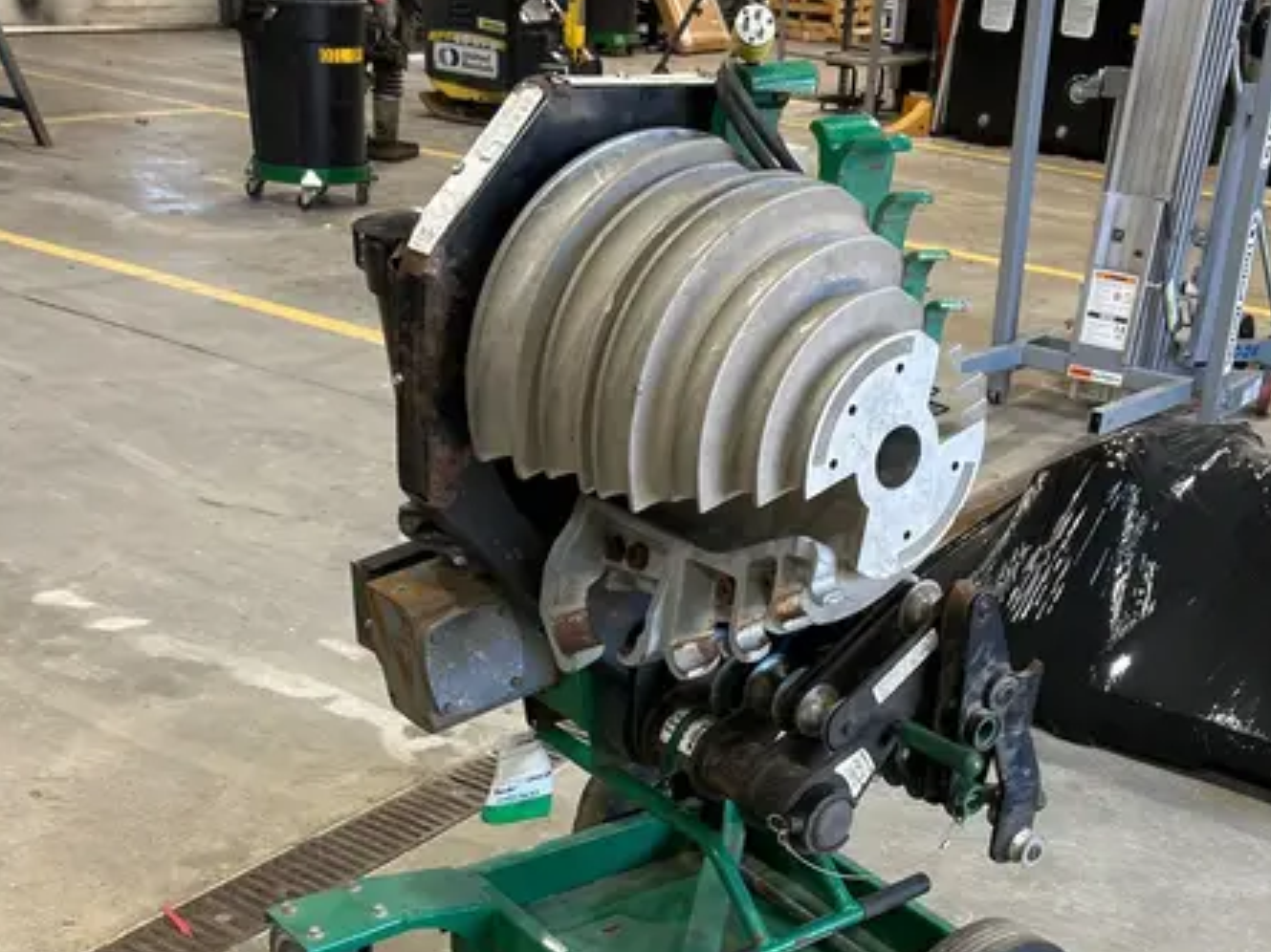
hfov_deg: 43.7
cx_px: 752
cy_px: 865
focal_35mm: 43
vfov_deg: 31.9
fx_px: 1578
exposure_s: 1/60
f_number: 1.5
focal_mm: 5.7
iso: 100
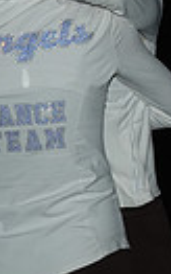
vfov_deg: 9.8
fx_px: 1579
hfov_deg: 5.8
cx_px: 517
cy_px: 7
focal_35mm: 212
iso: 1250
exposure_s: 1/250
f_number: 8
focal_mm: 47
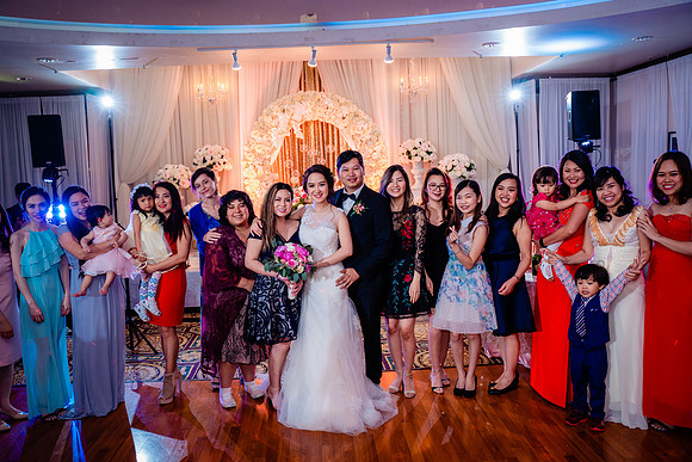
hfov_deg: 65.5
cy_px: 231
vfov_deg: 46.4
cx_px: 346
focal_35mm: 28
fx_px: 538
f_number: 3.5
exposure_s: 1/160
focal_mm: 28
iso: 1000
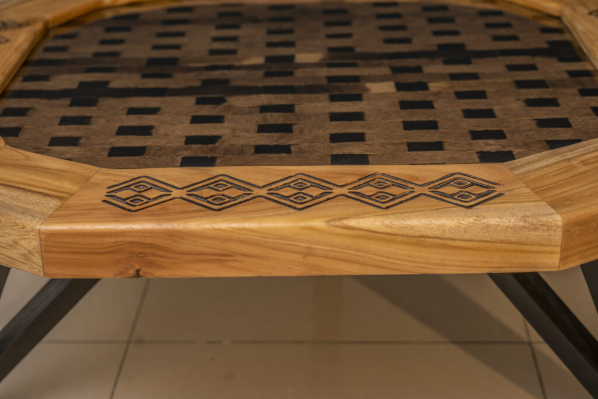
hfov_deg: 28.8
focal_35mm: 70
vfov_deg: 19.5
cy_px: 200
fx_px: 1163
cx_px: 299
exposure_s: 1/160
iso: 125
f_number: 4.5
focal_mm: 70
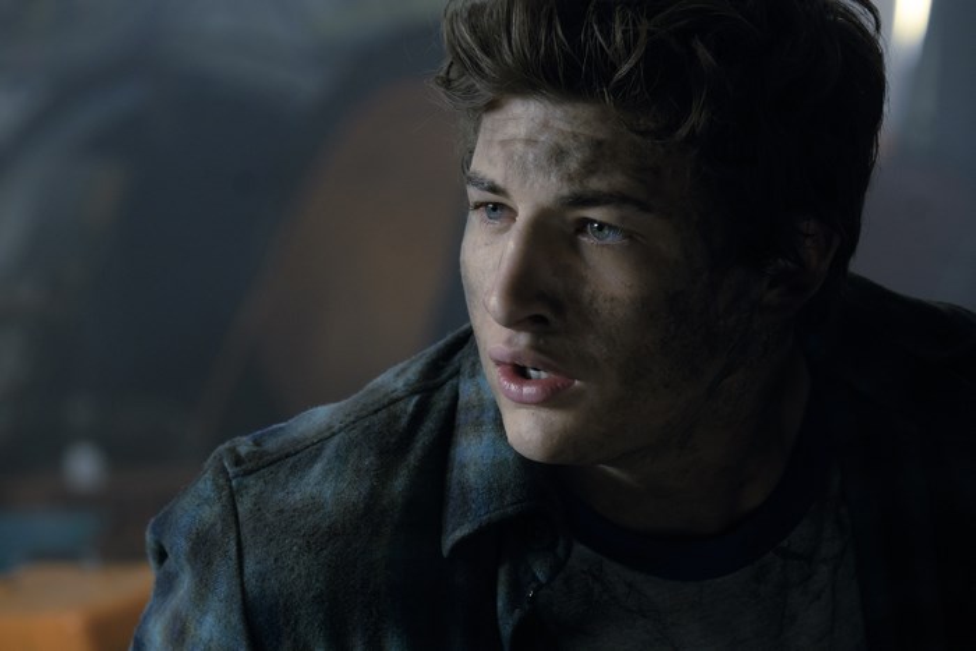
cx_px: 488
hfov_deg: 9.8
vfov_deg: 6.5
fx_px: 5694
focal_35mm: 210
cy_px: 326
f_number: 7.1
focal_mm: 140
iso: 2000
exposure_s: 1/100
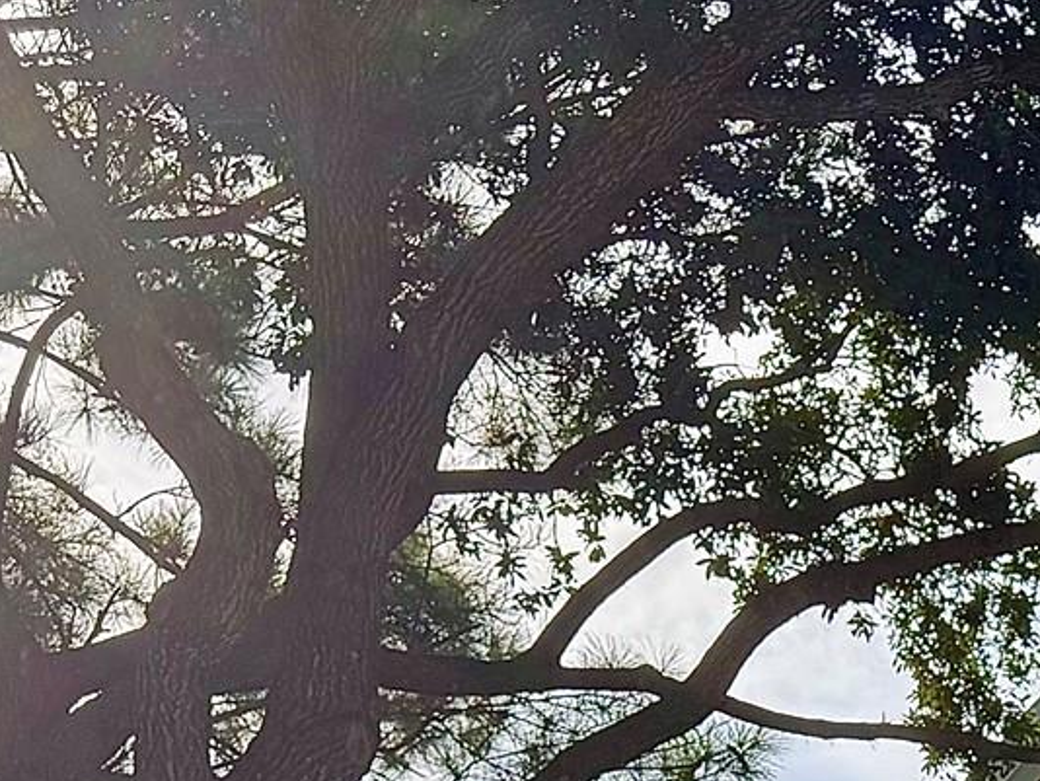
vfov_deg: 14.1
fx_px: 2765
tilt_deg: +8.8
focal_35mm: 92
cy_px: 1428
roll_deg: +0.6
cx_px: 1264
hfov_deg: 19.9
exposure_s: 1/4950
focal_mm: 6.76
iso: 80
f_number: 1.78
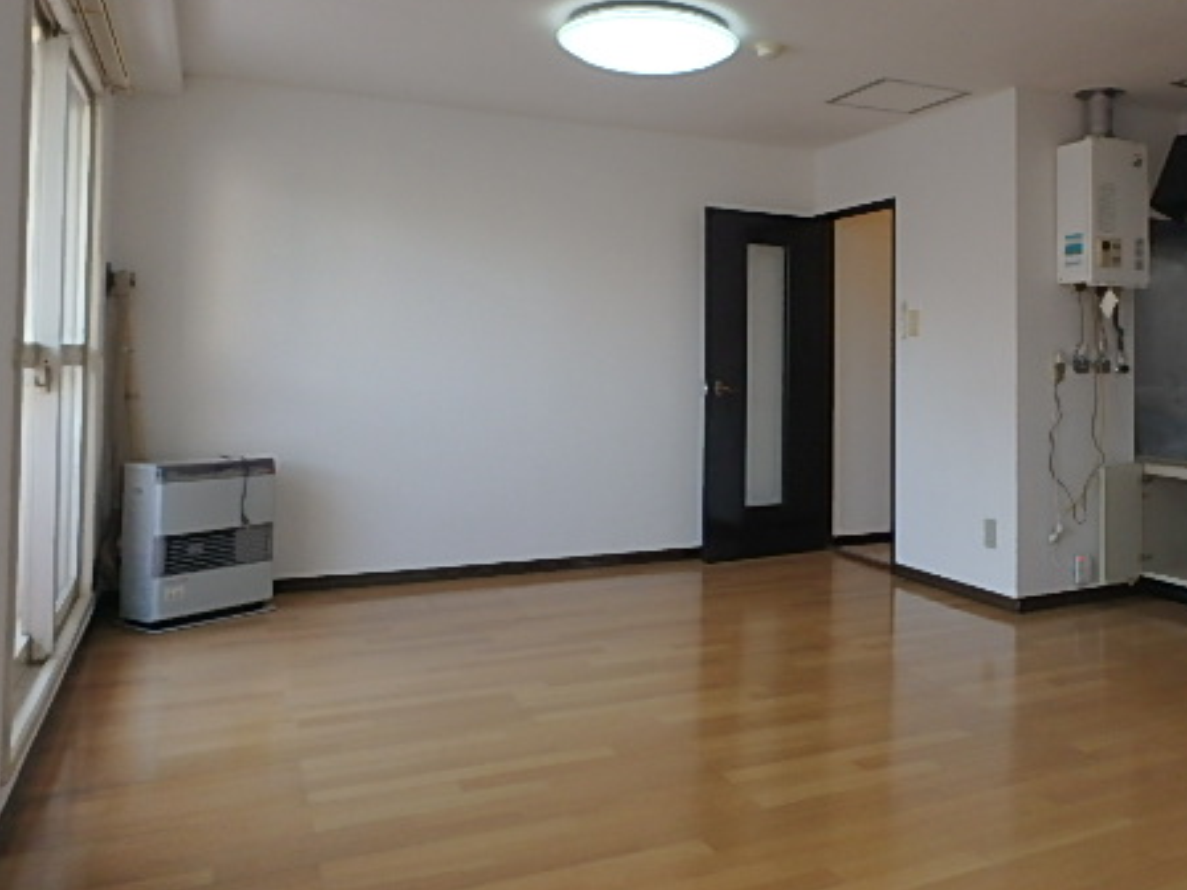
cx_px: 803
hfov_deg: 58.4
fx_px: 1029
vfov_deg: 46.4
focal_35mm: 30
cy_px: 342
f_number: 3.5
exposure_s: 1/40
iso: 200
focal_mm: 3.7
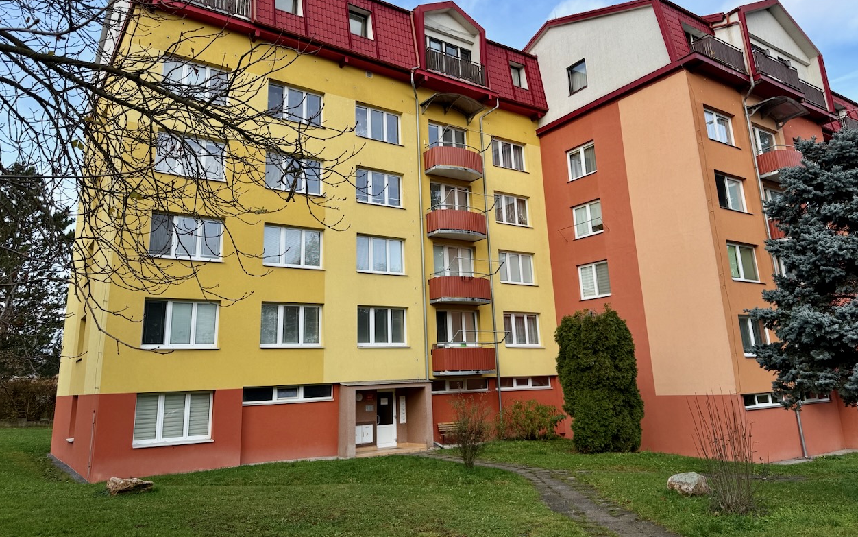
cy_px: 220
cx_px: 430
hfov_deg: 70.4
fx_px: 608
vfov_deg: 47.4
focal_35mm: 26
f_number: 1.78
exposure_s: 1/1553
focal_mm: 6.76
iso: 80
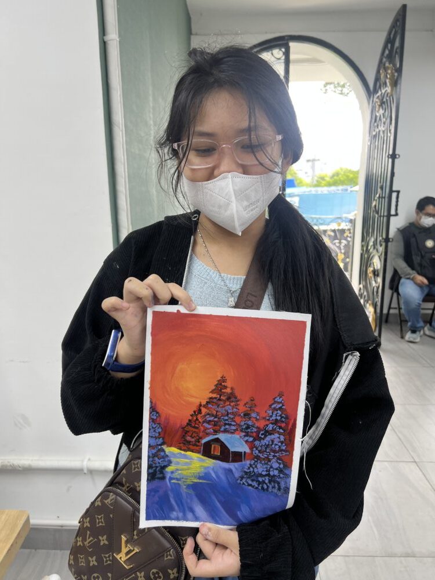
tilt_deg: -13.5
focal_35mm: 26
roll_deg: +0.9
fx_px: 436
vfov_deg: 67.3
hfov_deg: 53.1
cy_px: 290
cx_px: 218
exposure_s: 1/100
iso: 40
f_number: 1.5
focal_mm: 5.7
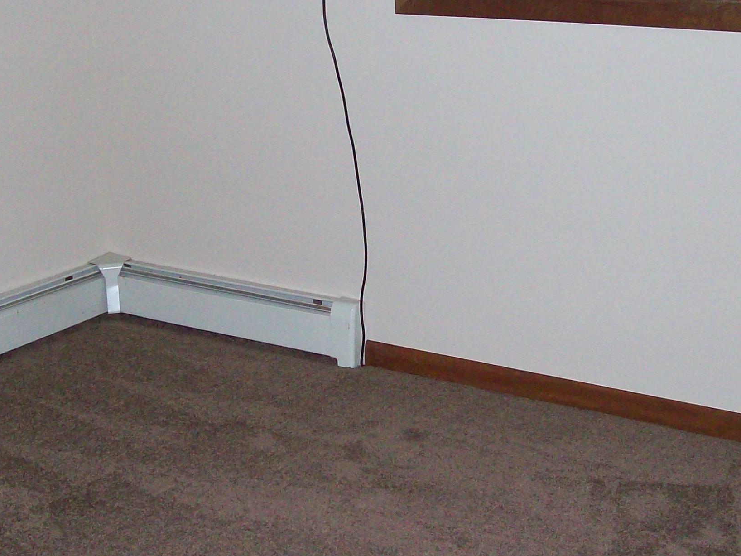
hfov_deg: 29.3
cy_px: 263
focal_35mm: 66
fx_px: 1413
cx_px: 312
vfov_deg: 22.3
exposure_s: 1/64
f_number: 2.7
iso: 200
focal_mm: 6
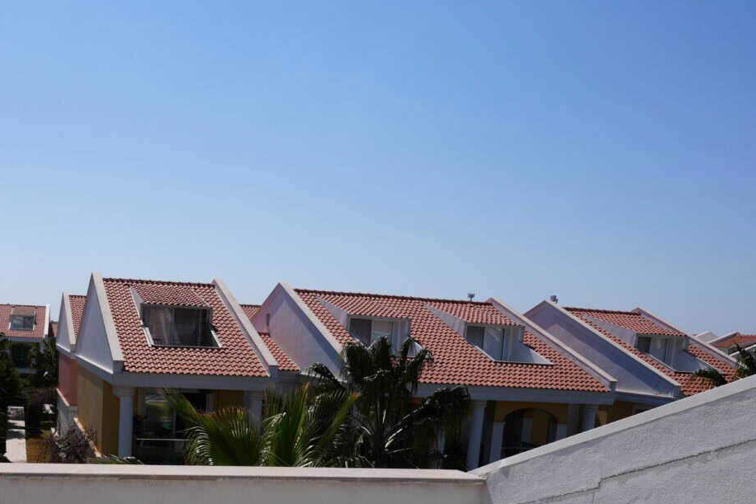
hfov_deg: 48.5
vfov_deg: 32.8
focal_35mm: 38
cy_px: 476
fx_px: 798
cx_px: 177
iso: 100
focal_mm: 17
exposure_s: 1/320
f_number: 10
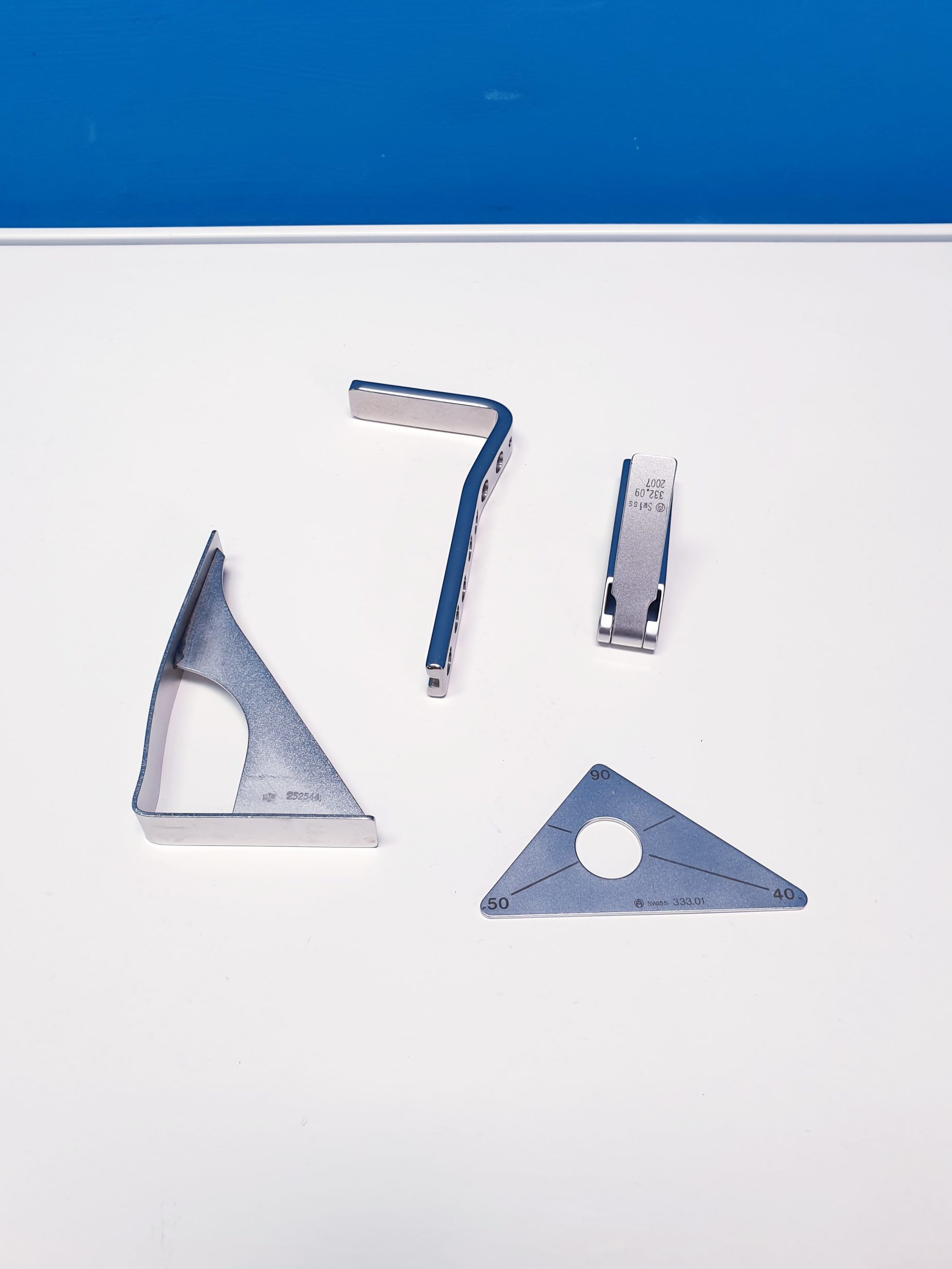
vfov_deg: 65.3
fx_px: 990
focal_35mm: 27
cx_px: 461
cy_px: 611
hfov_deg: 51.4
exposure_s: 1/50
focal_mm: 4.3
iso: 100
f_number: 2.4
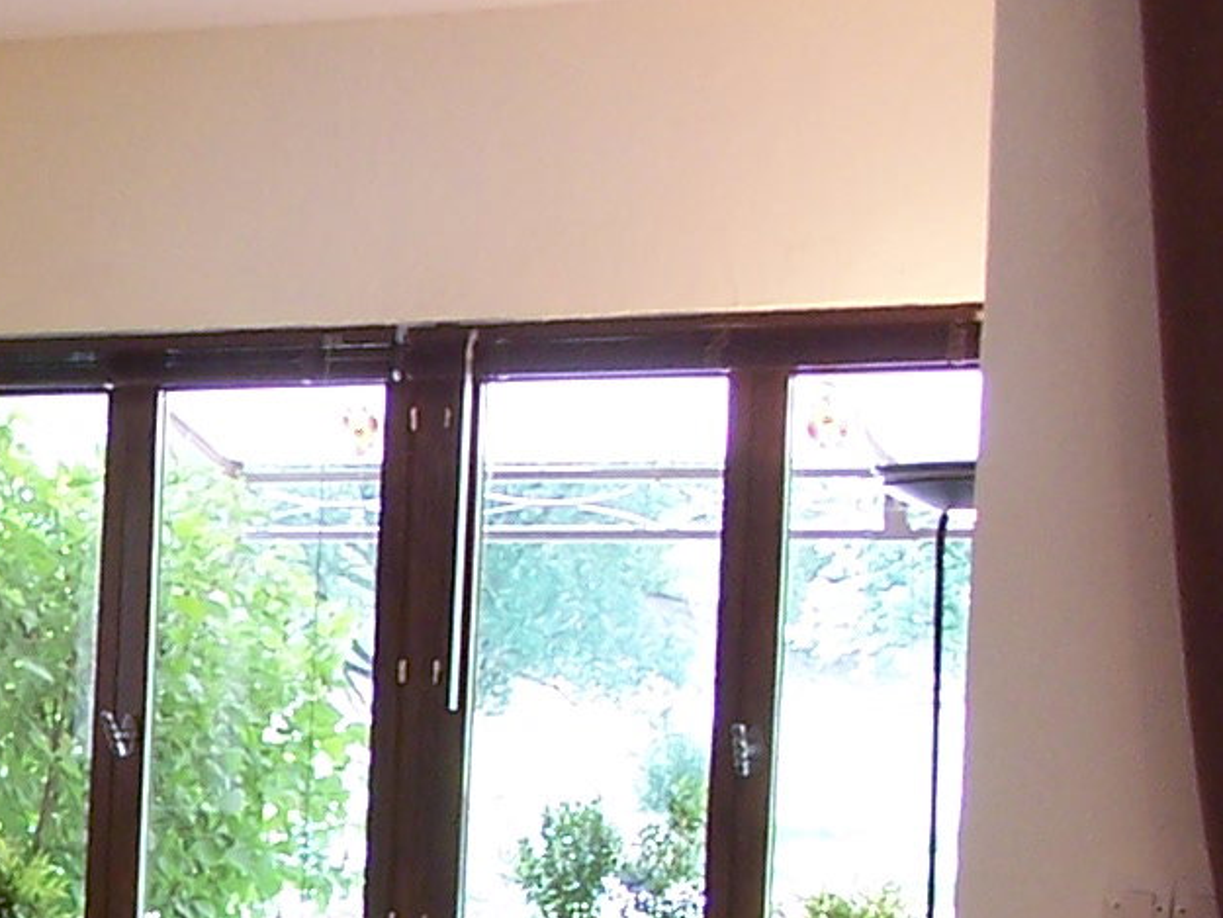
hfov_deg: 10.8
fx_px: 6255
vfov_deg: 8.3
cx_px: -495
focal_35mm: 177
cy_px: 951
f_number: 3.2
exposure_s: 1/30
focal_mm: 8
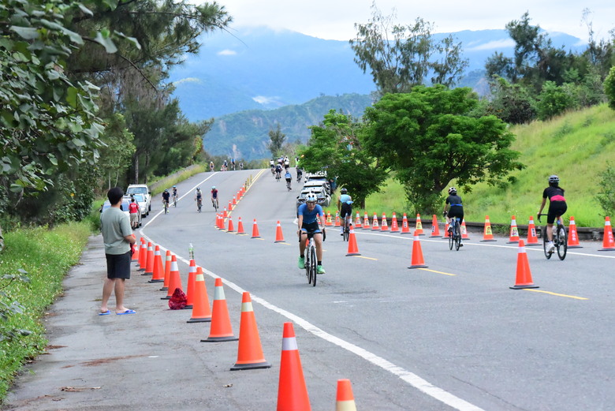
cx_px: 308
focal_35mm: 130
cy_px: 206
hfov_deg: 15.8
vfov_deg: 10.6
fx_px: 2222
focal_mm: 130
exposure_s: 1/2000
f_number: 11
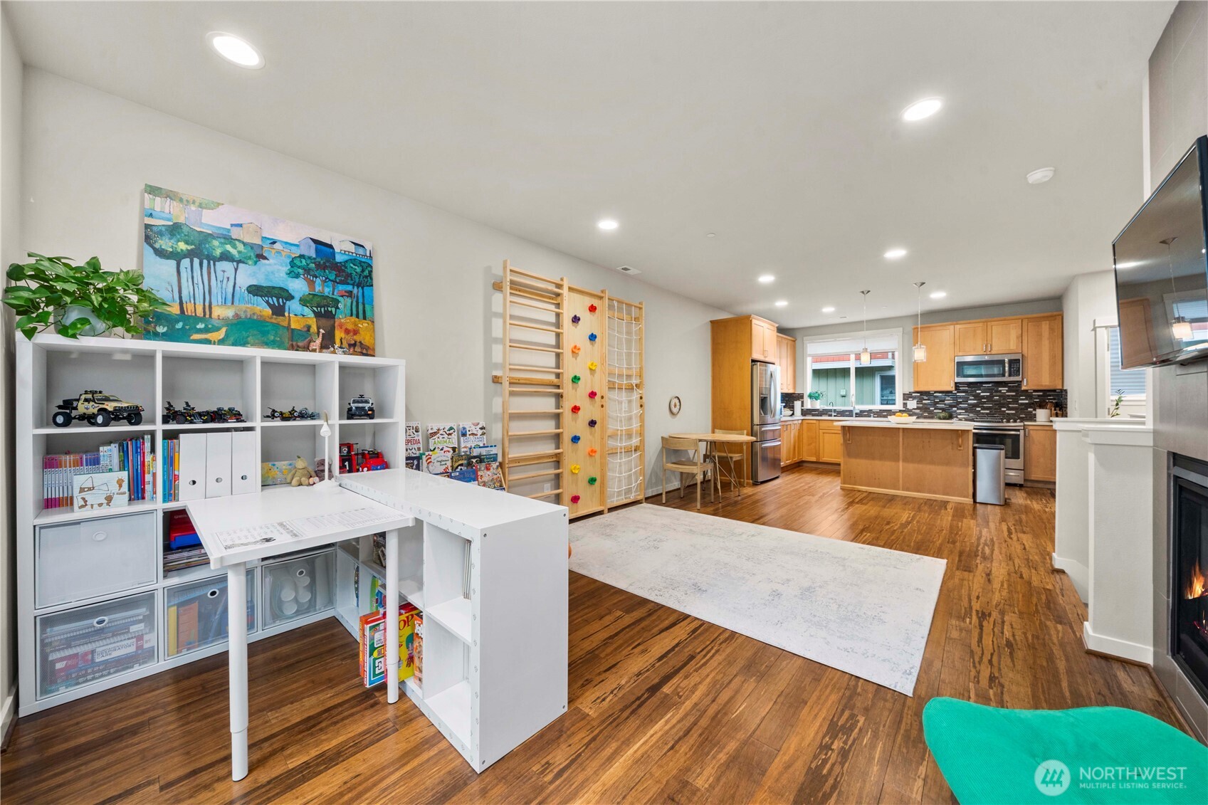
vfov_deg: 90.0
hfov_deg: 112.6
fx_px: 403
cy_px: 402
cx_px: 604
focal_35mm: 12
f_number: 9
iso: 800
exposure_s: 1/60
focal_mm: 12
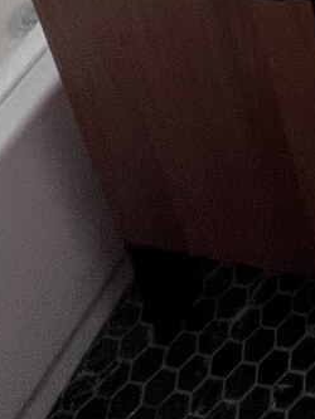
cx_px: 775
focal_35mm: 78
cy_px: -617
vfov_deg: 14.5
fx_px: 946
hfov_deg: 13.4
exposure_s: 1/99
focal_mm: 1.57
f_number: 1.8
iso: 100
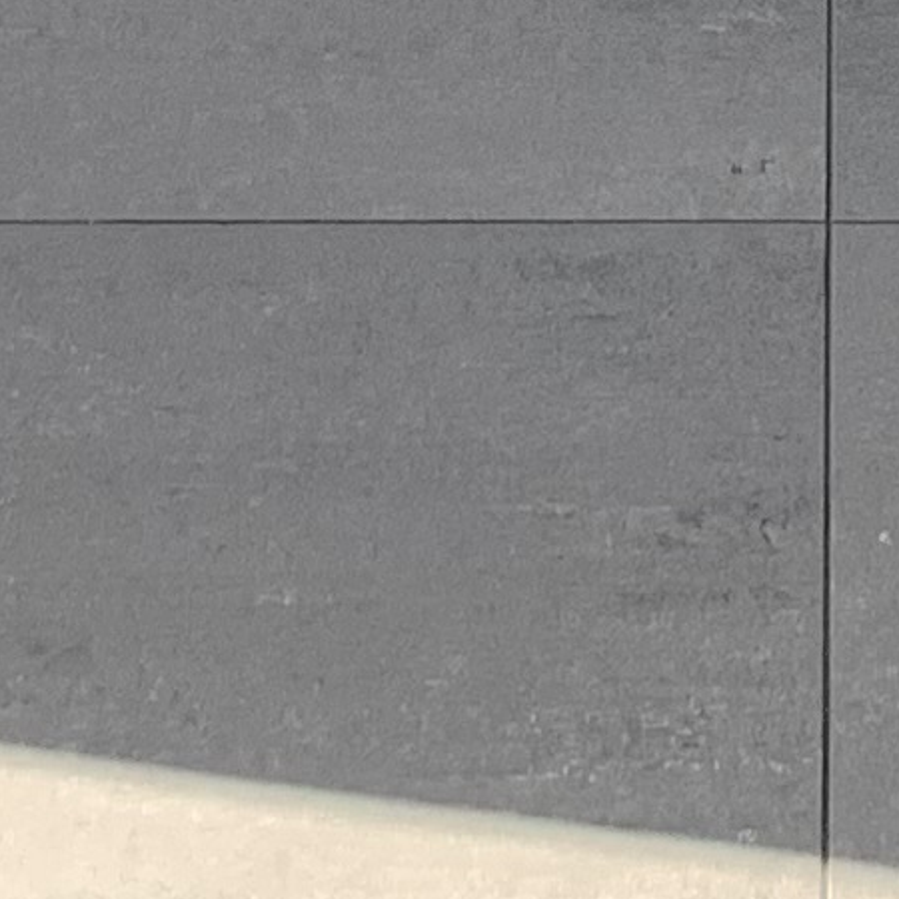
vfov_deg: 7.4
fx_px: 6053
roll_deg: -1.8
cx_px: 1165
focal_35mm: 206
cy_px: -1916
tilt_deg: -8.9
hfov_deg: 8.4
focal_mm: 4.25
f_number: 1.8
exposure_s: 1/121
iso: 32
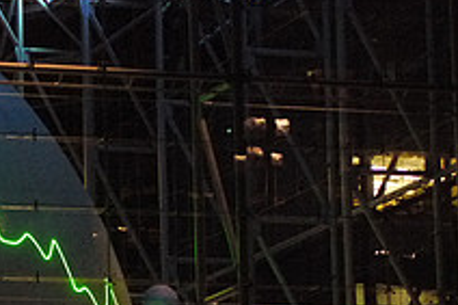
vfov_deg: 5.3
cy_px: 339
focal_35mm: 256
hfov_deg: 8.0
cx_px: -123
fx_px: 3254
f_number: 1.8
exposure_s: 1/125
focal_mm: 45
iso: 1600
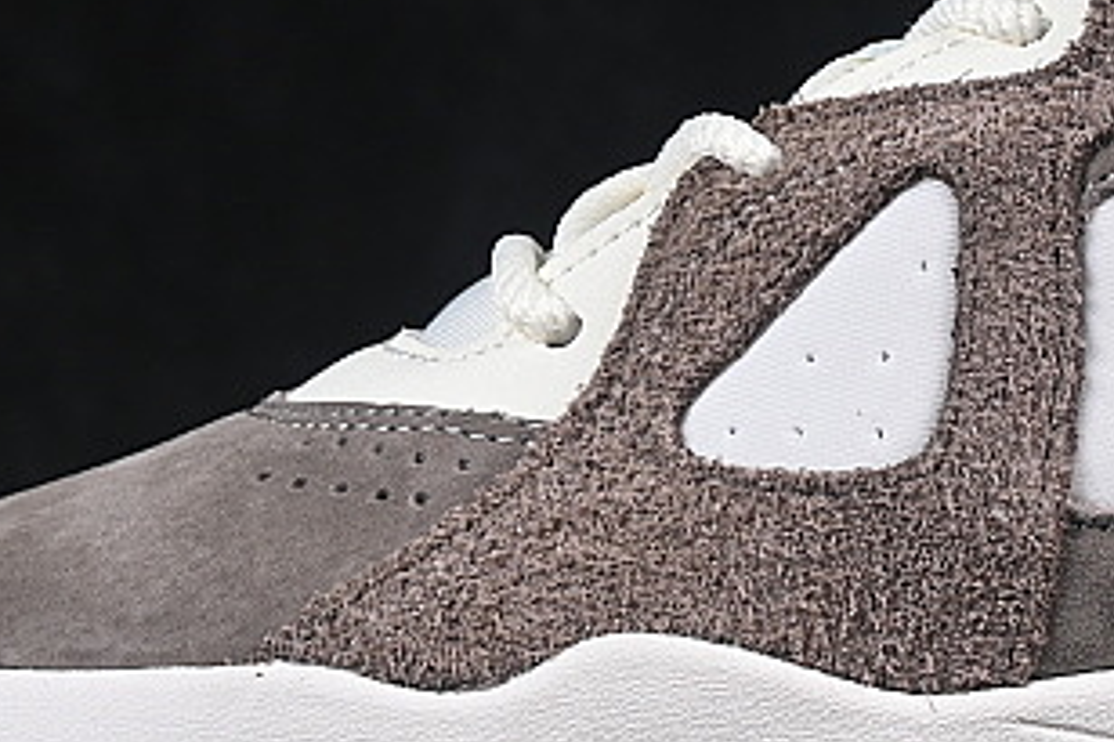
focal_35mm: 263
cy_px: 116
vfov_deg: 5.2
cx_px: 1085
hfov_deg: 7.8
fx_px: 8134
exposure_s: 1/80
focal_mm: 50
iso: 160
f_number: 8
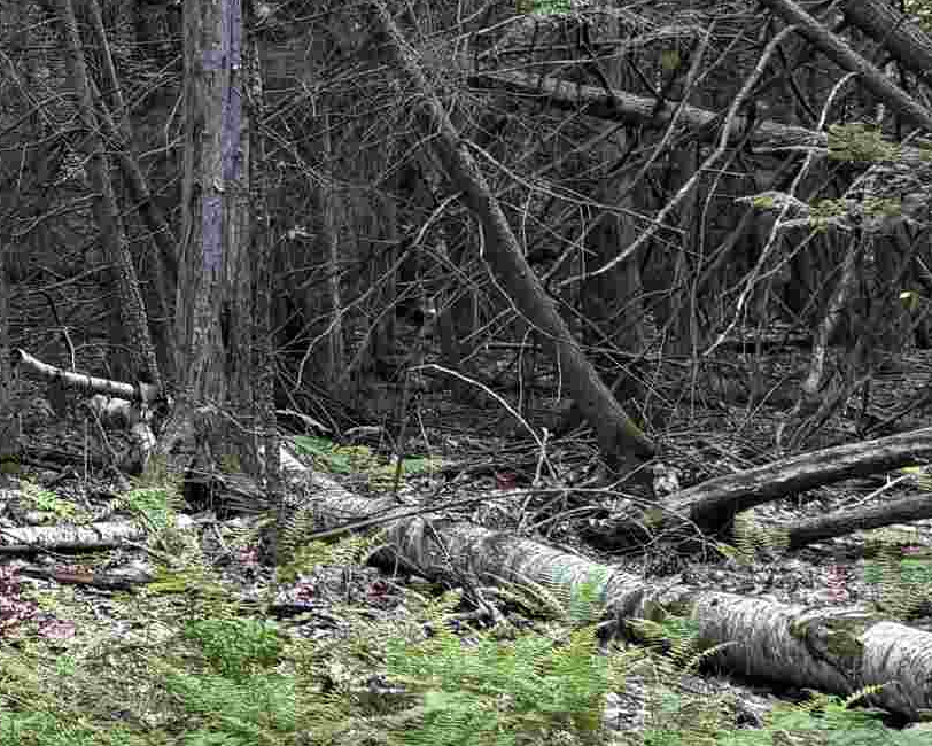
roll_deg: -1.3
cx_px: -825
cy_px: -170
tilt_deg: +8.4
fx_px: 2649
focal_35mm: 96
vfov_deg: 15.4
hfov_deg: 16.3
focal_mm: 5.96
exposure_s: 1/108
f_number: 1.6
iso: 125
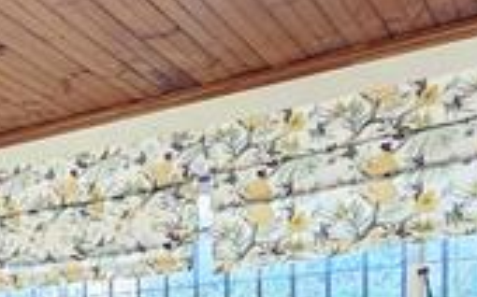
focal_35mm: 65
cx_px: -67
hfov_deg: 28.2
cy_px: 431
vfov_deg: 18.0
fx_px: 844
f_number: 2.2
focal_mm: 2.2
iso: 1600
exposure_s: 1/25
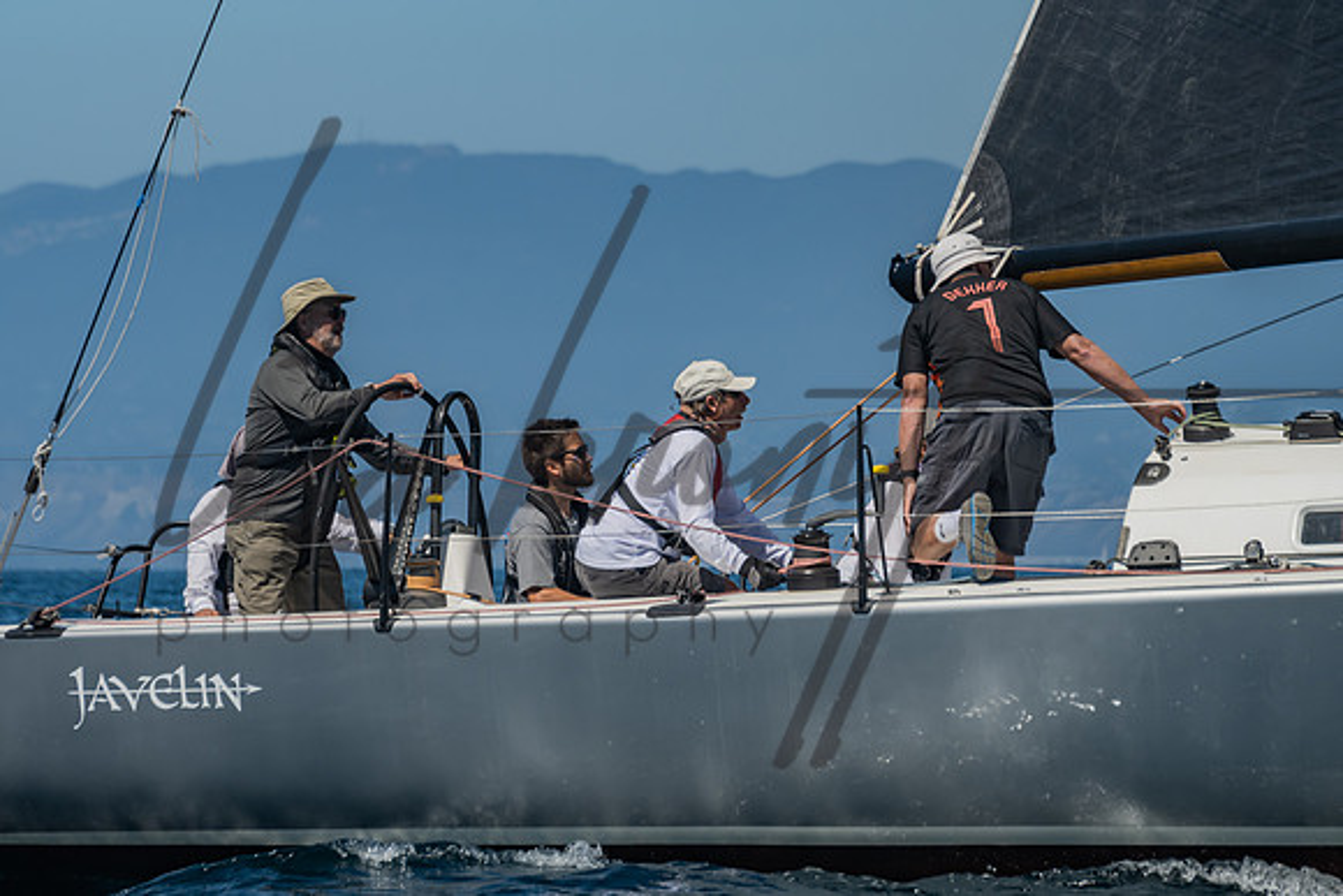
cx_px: 594
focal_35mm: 284
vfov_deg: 4.8
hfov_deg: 7.2
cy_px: 301
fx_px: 10613
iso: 160
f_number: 6.3
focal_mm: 180
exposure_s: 1/640
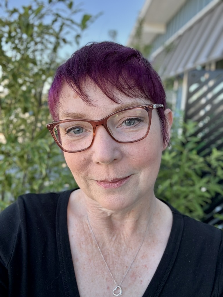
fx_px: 258
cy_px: 148
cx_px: 112
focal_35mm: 30
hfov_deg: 46.8
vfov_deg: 60.0
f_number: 1.9
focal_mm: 2.69
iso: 20
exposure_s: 1/126
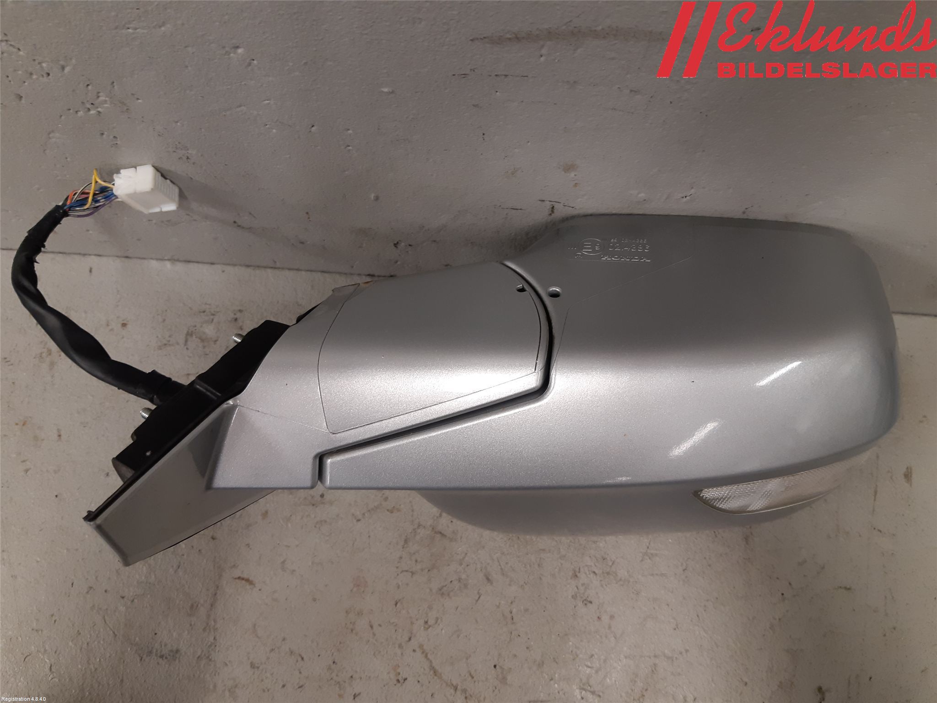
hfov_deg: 67.3
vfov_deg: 53.1
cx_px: 468
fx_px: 704
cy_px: 352
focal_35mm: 26
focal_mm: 3.93
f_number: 1.7
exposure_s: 1/50
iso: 100
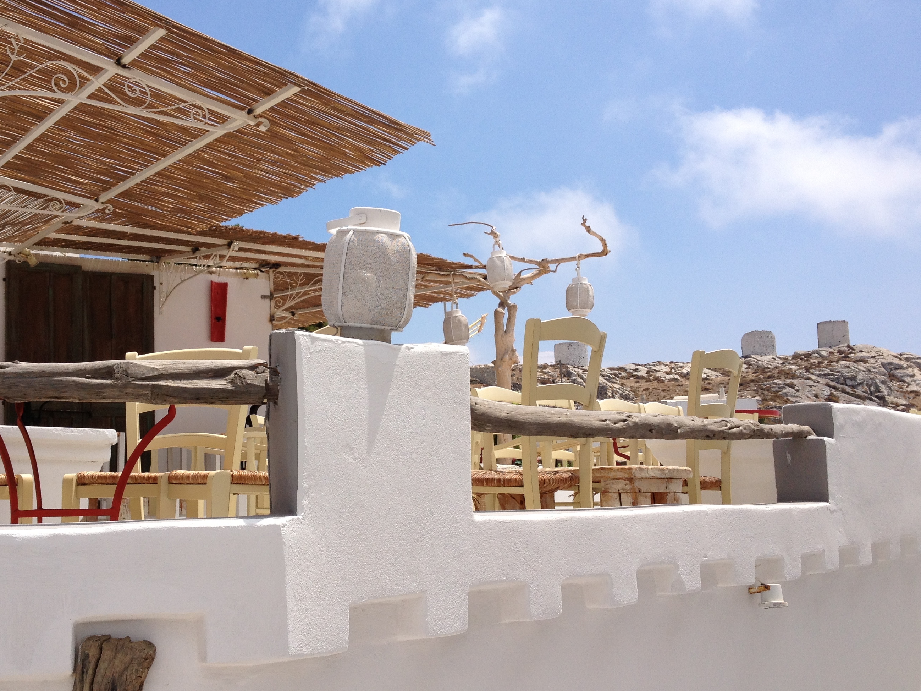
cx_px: 359
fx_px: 1171
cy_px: 340
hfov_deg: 42.7
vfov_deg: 32.9
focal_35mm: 44
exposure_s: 1/2404
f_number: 2.4
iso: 50
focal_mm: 4.28
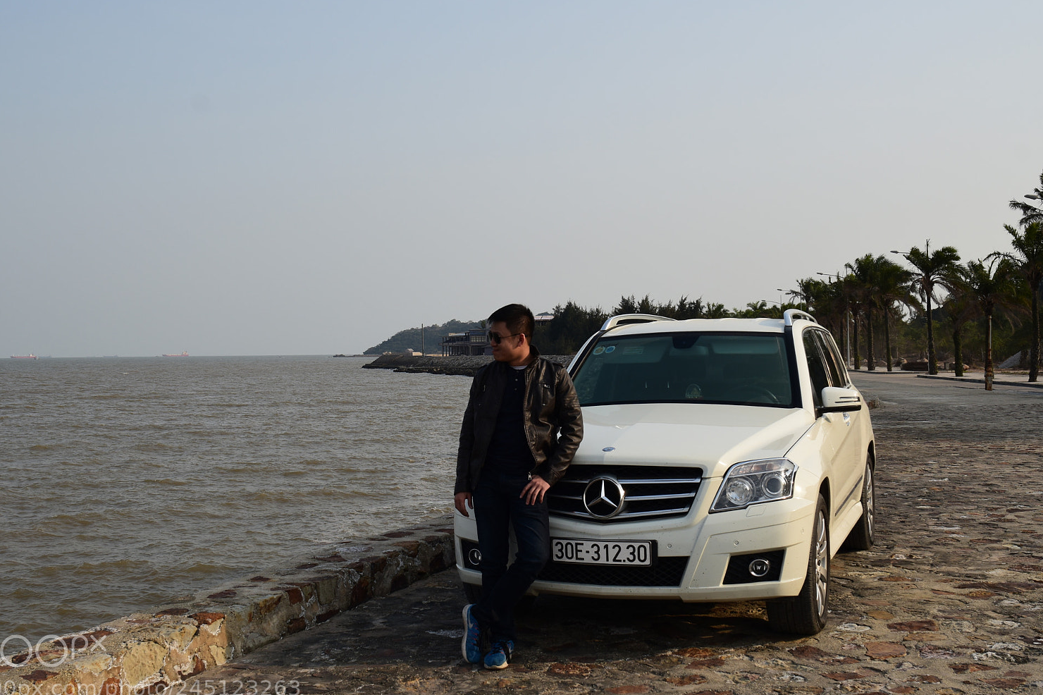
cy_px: 368
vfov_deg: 33.0
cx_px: 495
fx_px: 1174
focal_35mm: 41
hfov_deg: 47.9
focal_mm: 25
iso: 100
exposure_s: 1/250
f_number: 9
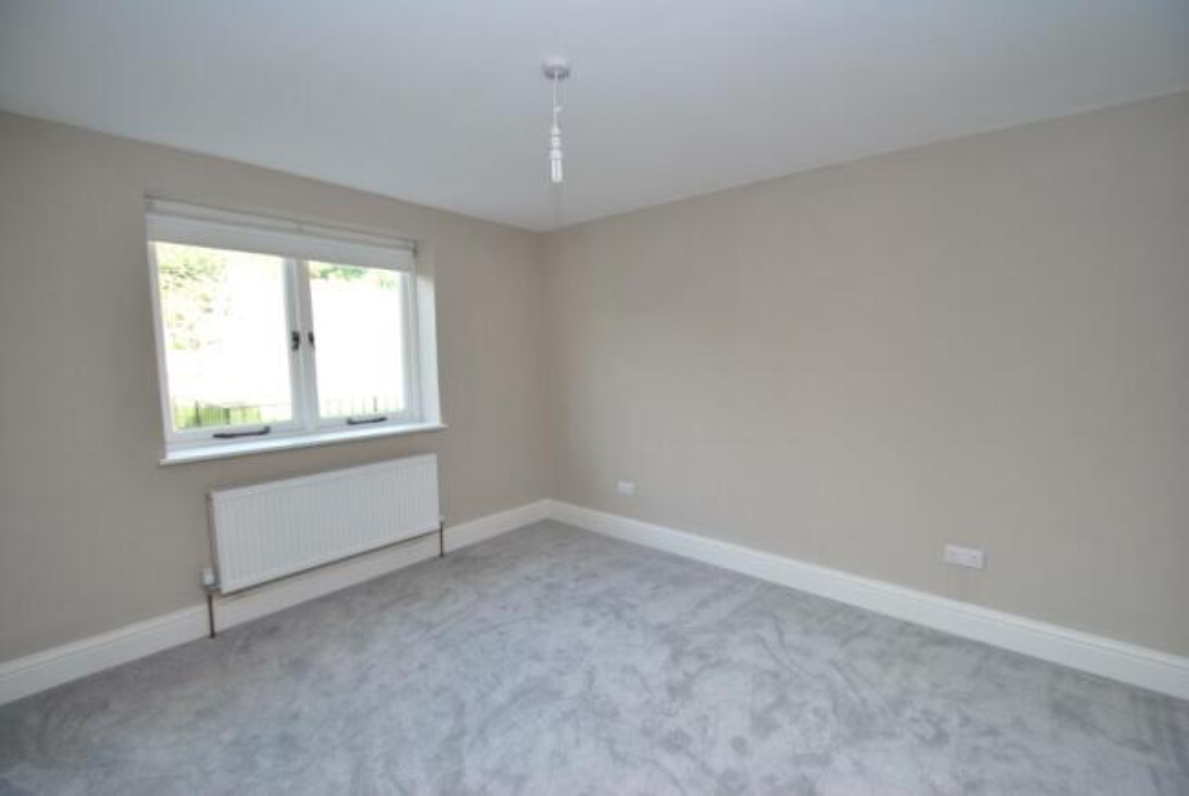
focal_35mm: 15
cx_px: 594
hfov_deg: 100.3
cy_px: 398
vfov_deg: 77.5
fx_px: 496
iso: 200
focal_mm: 10
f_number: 4.5
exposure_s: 1/80
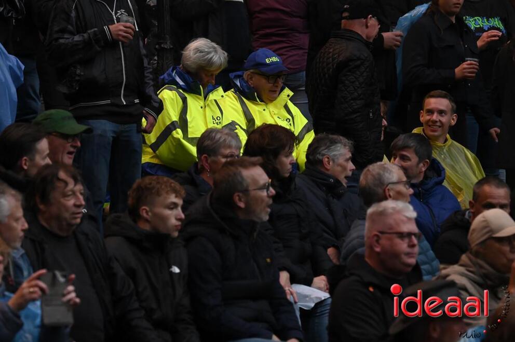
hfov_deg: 6.1
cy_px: 171
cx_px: 258
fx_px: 4858
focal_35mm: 340
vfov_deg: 4.0
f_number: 10
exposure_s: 1/250
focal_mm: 340
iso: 8000
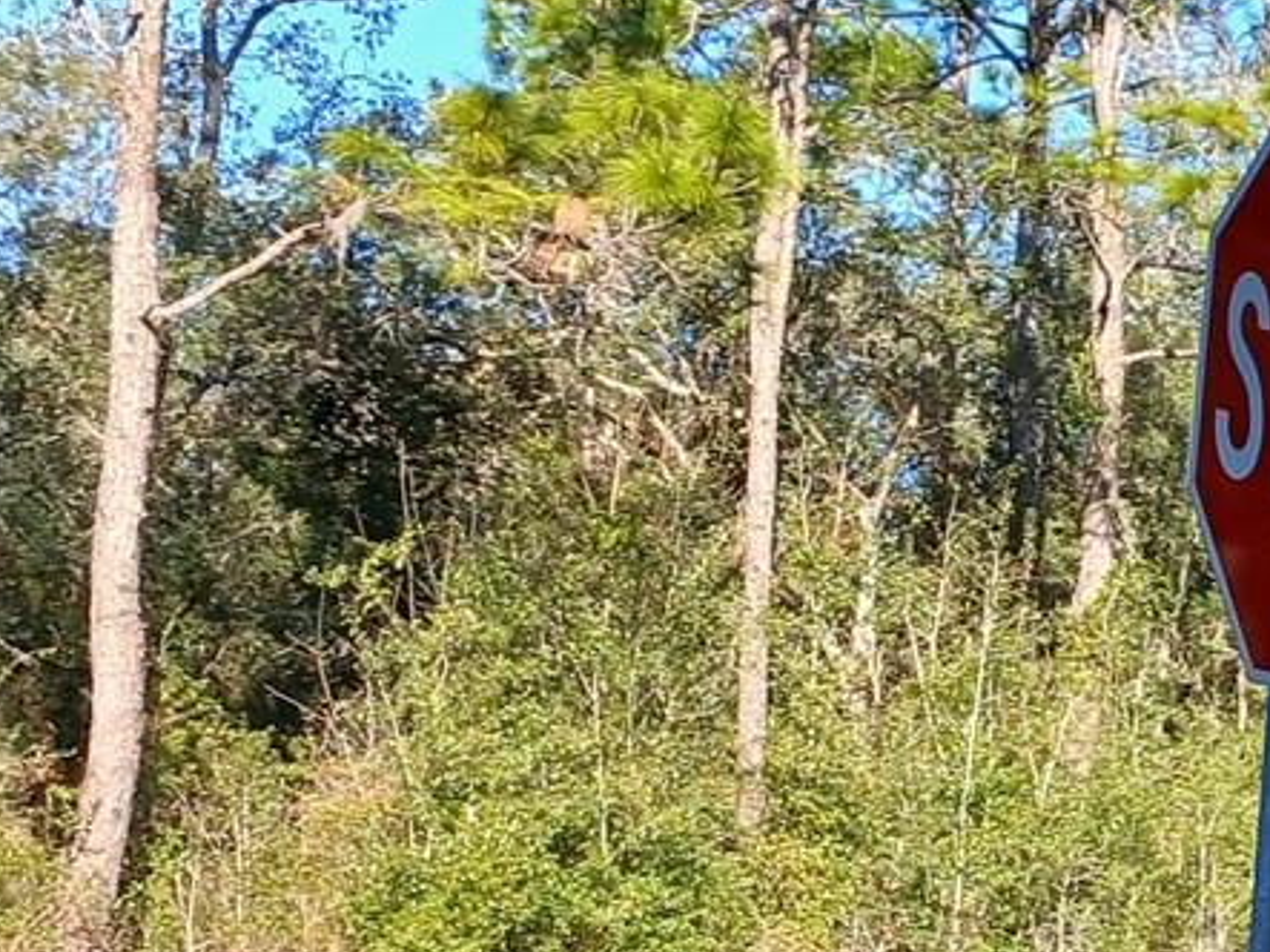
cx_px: 1147
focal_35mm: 94
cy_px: 857
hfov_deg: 20.4
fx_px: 3448
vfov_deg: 15.5
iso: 20
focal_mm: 3.98
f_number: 1.8
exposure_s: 1/199
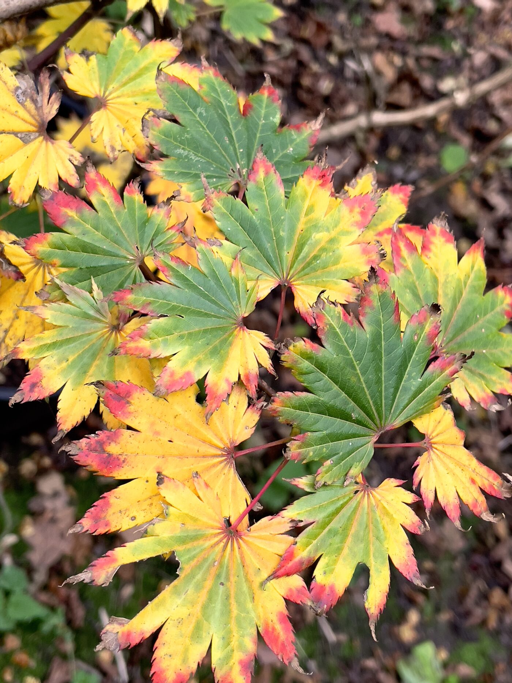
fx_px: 513
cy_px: 342
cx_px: 256
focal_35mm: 26
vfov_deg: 67.3
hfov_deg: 53.1
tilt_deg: -58.4
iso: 64
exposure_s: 1/121
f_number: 1.6
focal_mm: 4.2
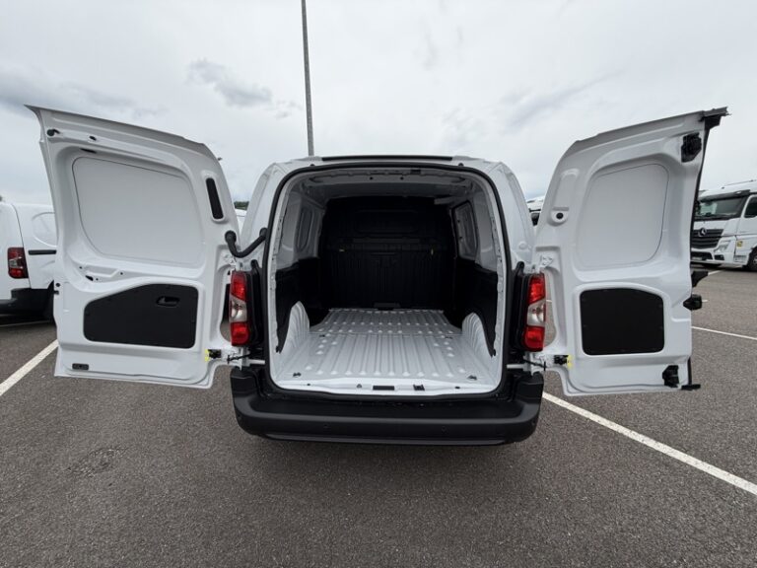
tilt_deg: -10.1
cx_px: 378
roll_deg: +1.0
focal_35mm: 14
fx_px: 306
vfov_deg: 85.7
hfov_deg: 102.1
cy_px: 284
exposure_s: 1/770
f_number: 2.2
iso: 32
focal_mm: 2.22
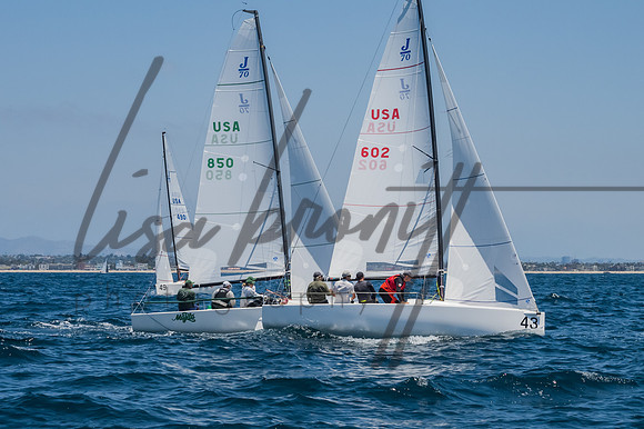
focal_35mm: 119
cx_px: 325
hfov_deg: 17.2
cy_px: 215
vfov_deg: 11.5
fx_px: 2124
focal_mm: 78
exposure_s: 1/1600
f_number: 14
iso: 640
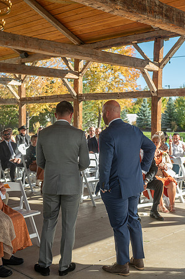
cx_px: 92
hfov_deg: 28.0
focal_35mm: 48
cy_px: 140
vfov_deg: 41.2
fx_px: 371
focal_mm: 48
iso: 400
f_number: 4
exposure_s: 1/1000
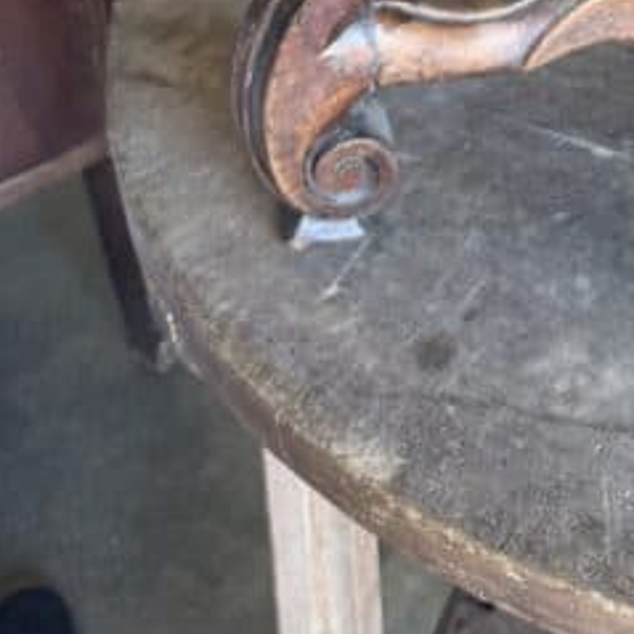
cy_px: -358
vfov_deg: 20.3
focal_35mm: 71
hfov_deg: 22.5
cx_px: 751
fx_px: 1471
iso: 125
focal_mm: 6.76
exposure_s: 1/100
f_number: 1.78
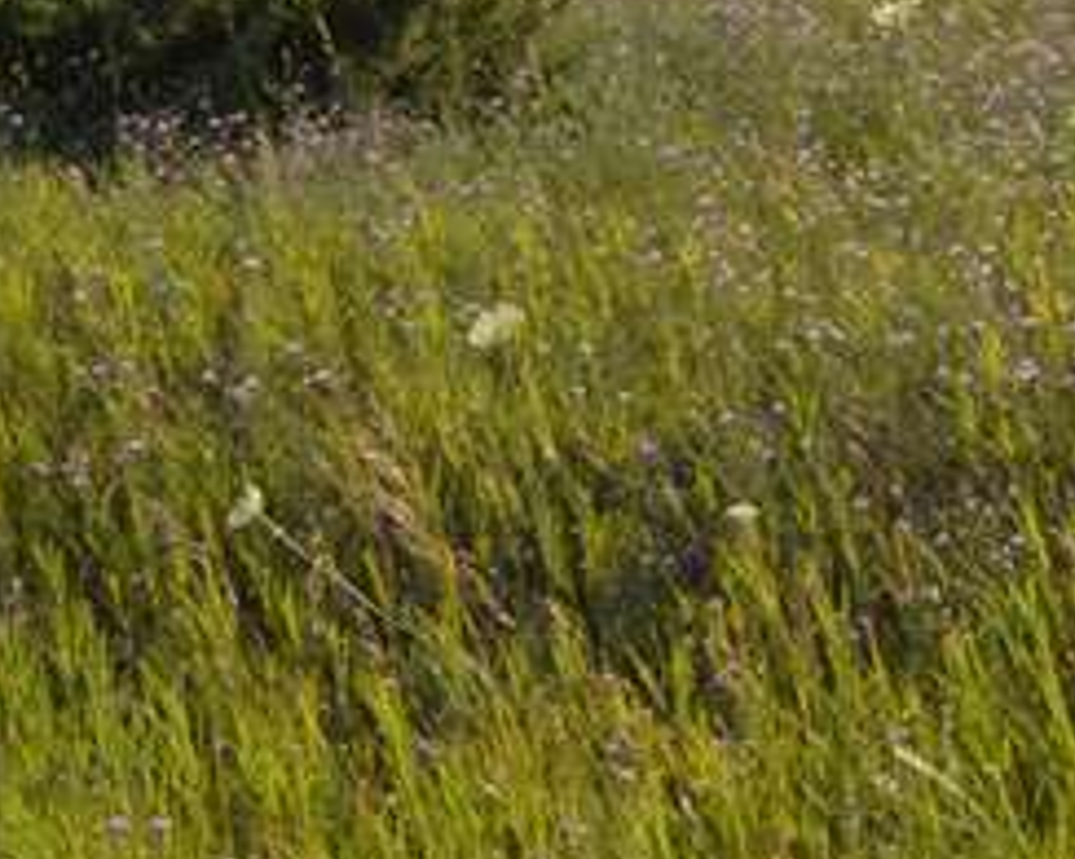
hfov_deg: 12.1
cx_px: 2419
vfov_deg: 11.2
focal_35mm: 133
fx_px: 4230
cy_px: -407
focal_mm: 18
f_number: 9
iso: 100
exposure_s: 1/200
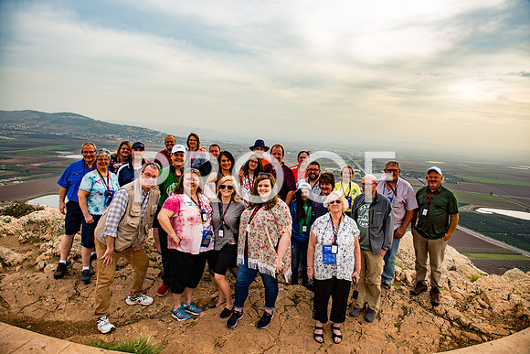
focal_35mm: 24
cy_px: 177
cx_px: 265
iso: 100
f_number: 2.8
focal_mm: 24
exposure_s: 1/640
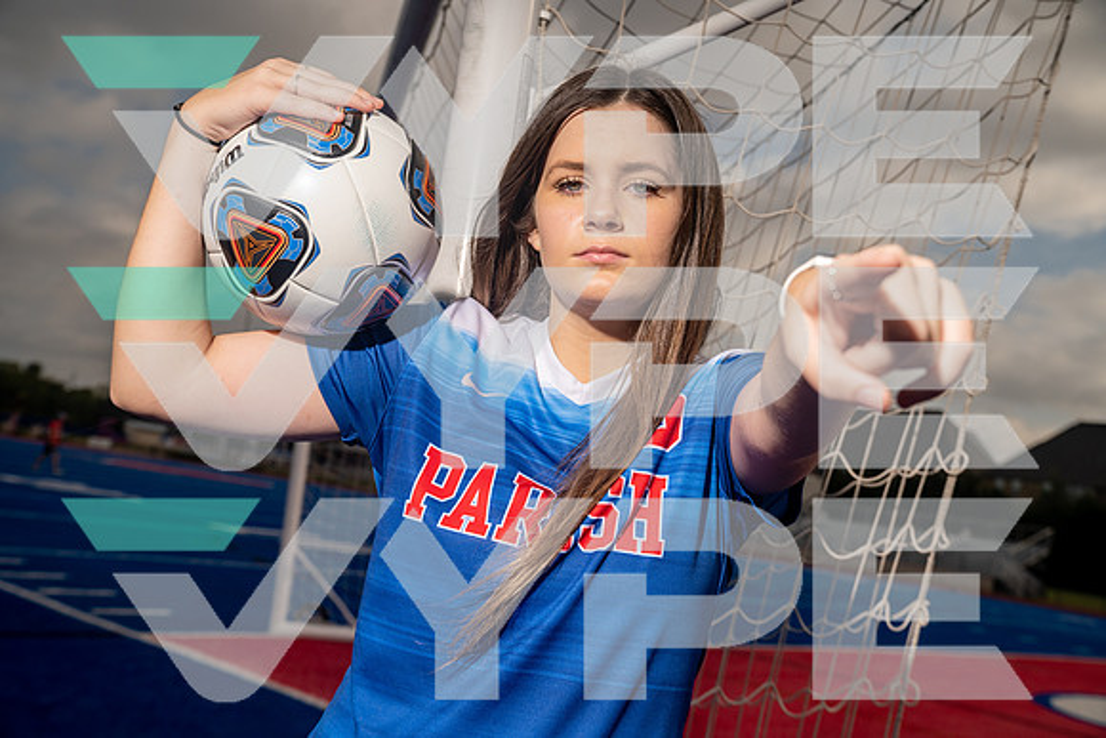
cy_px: 369
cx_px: 553
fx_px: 1198
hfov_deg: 49.5
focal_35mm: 39
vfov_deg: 34.2
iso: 100
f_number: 5.6
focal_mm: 39
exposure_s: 1/250
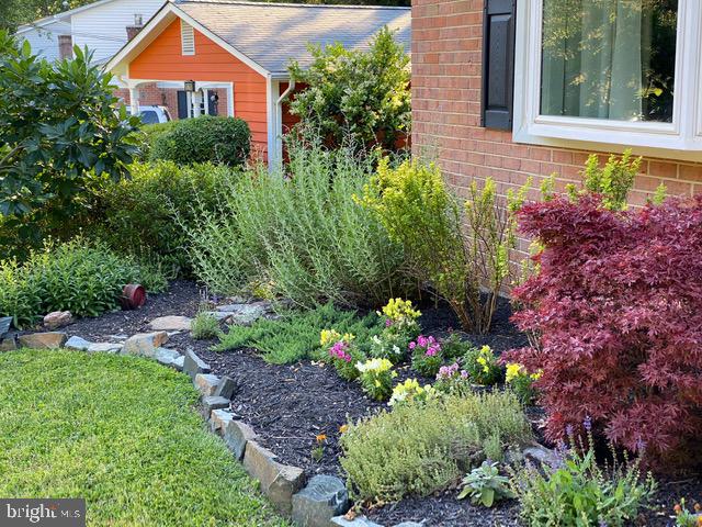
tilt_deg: -10.2
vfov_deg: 28.0
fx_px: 1055
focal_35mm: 52
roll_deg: +1.1
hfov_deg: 36.8
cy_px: 264
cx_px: 351
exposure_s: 1/121
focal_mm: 6
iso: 64
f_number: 2
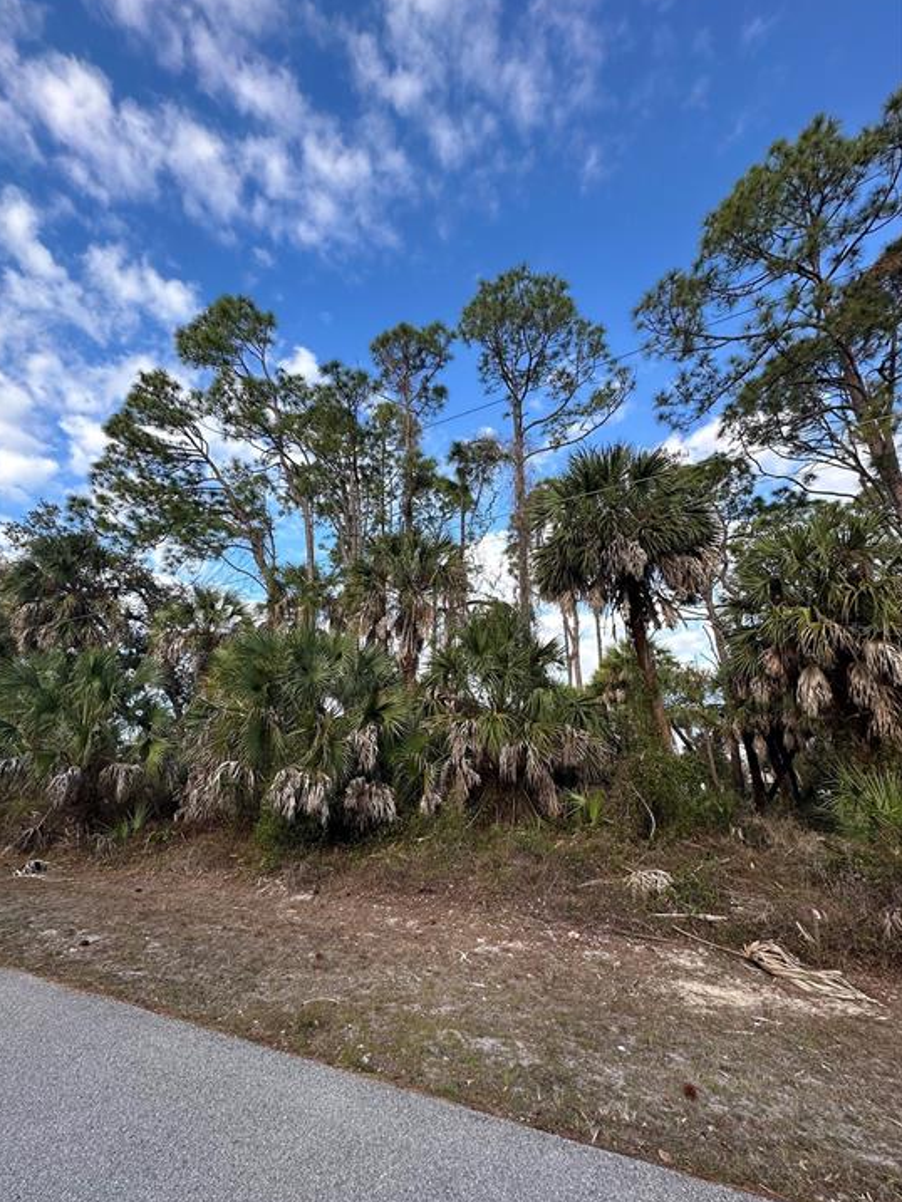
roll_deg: -2.2
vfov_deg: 98.1
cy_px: 629
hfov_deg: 81.7
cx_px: 422
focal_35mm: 15
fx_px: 521
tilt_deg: +16.9
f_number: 2.2
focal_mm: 2.22
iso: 40
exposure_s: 1/454
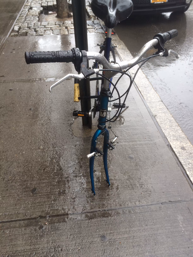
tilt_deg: -39.1
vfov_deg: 61.7
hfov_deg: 48.2
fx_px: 216
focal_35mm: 29
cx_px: 96
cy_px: 128
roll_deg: +4.6
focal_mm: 4.15
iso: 32
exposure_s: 1/132
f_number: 2.2
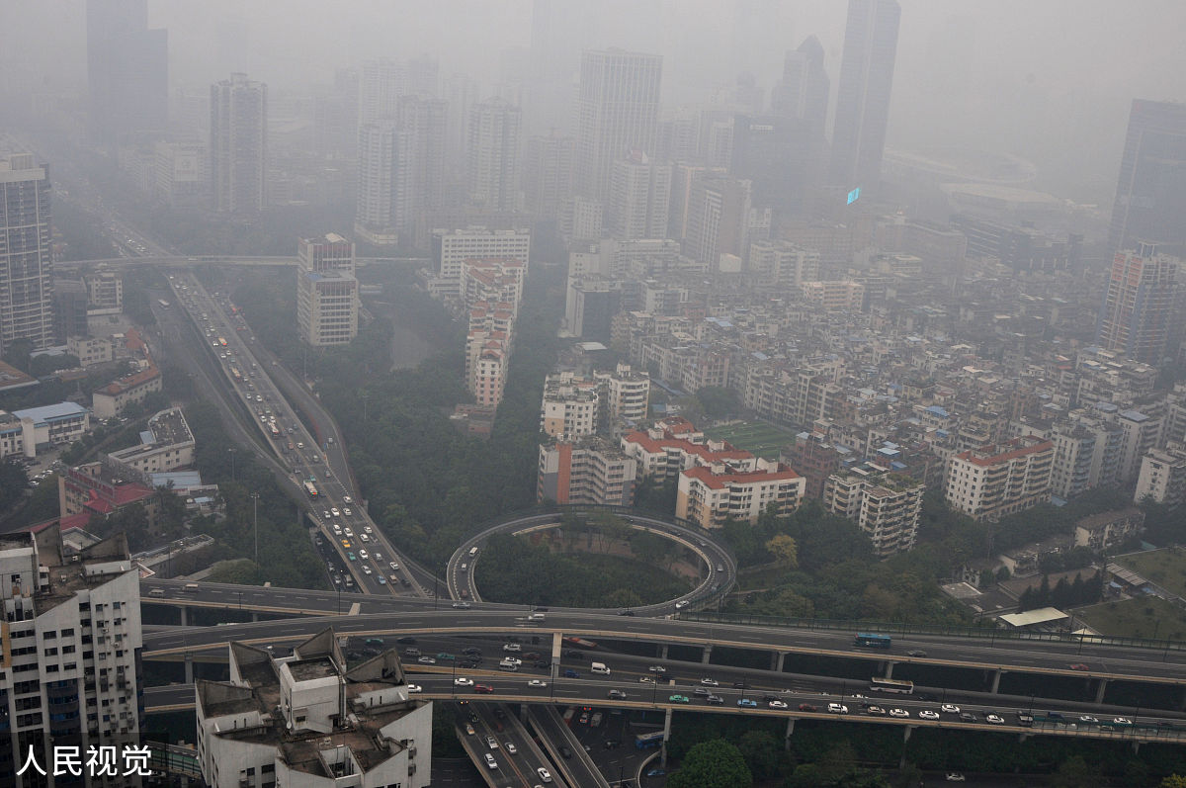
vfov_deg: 36.8
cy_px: 394
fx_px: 1185
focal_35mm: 36
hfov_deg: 53.2
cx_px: 593
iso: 250
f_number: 11
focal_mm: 24
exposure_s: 1/30
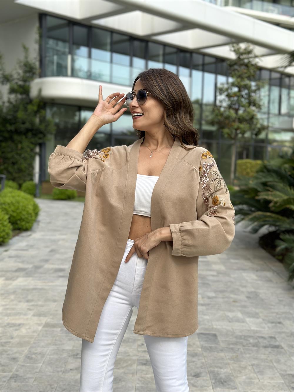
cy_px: 196
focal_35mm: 48
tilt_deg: -4.1
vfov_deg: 39.7
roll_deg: -1.1
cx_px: 147
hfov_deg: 30.3
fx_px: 543
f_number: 1.78
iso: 80
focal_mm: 6.86
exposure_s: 1/685
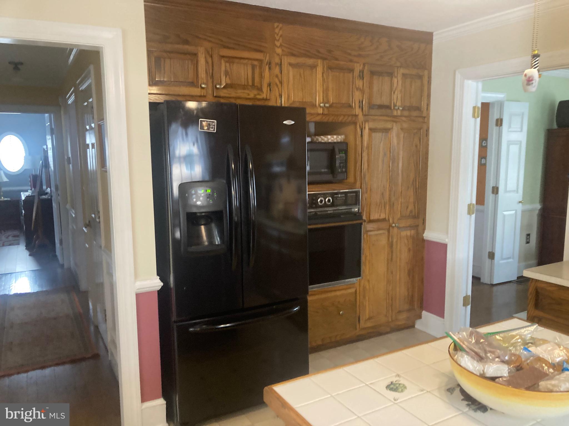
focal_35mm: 28
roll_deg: +0.8
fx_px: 460
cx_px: 284
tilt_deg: -7.4
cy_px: 213
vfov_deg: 49.7
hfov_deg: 63.4
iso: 200
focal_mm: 3.99
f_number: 1.8
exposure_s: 1/60
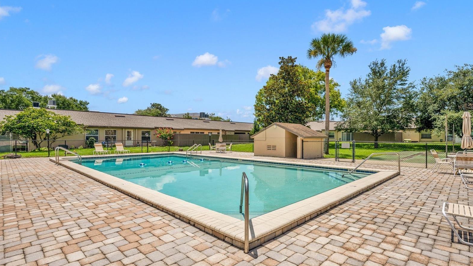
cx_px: 236
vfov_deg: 61.0
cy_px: 139
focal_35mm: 18
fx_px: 226
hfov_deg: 92.7
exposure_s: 1/500
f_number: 8
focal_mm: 17
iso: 100
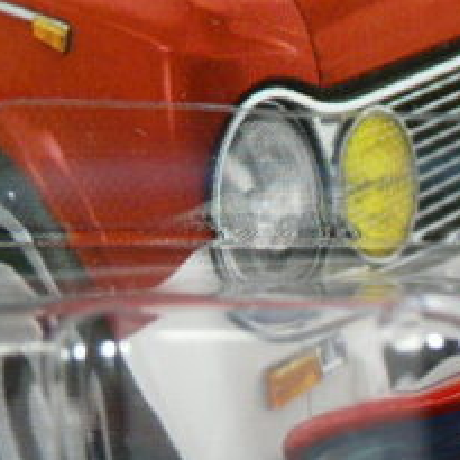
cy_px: 467
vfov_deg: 6.1
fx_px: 4285
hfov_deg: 6.1
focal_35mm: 285
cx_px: 626
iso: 100
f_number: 3.2
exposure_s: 1/50
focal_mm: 11.4
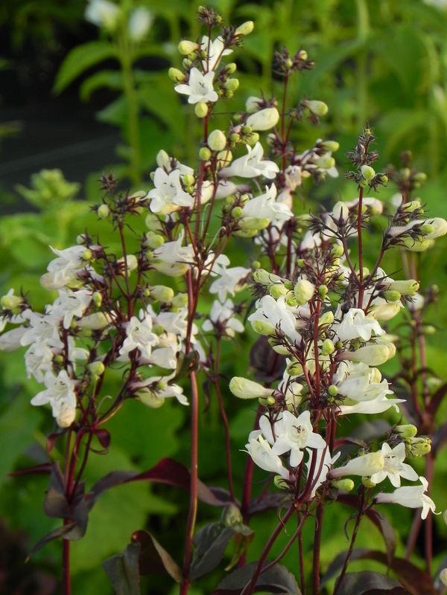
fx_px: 3650
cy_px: 298
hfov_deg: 7.0
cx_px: 224
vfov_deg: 9.3
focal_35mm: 212
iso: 160
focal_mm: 37.7
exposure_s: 1/80
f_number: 5.6
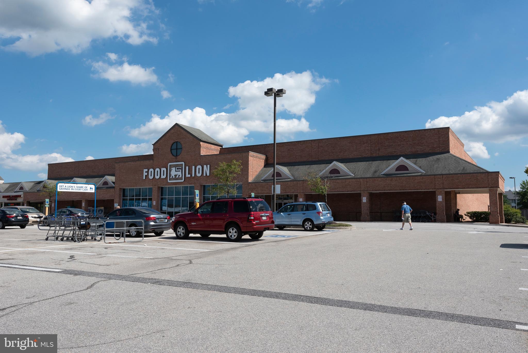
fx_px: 440
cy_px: 176
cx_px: 264
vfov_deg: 43.6
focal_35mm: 30
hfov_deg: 61.9
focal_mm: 30
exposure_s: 1/320
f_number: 16
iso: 320
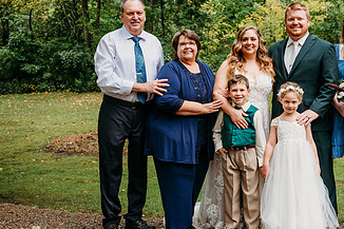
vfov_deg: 23.6
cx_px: 284
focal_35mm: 57
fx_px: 544
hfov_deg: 33.8
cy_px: 72
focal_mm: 32
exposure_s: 1/400
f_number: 4
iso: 200
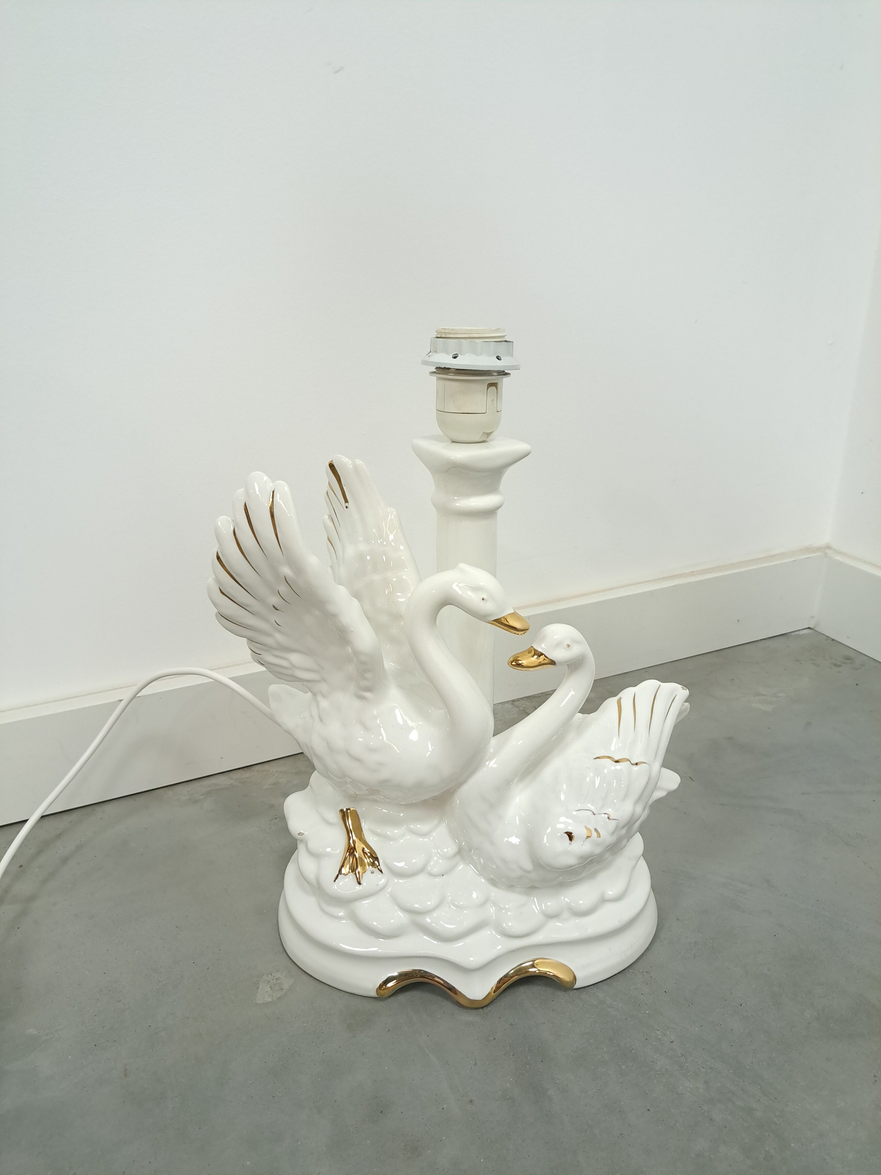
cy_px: 588
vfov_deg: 71.6
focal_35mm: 24
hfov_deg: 56.8
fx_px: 814
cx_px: 440
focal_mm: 5.23
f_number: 1.8
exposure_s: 1/50
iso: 320
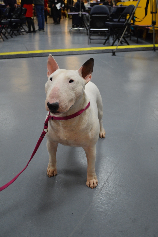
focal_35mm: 36
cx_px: 79
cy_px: 118
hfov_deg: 36.8
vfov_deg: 53.2
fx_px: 237
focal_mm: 24
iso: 1100
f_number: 4
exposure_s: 1/60
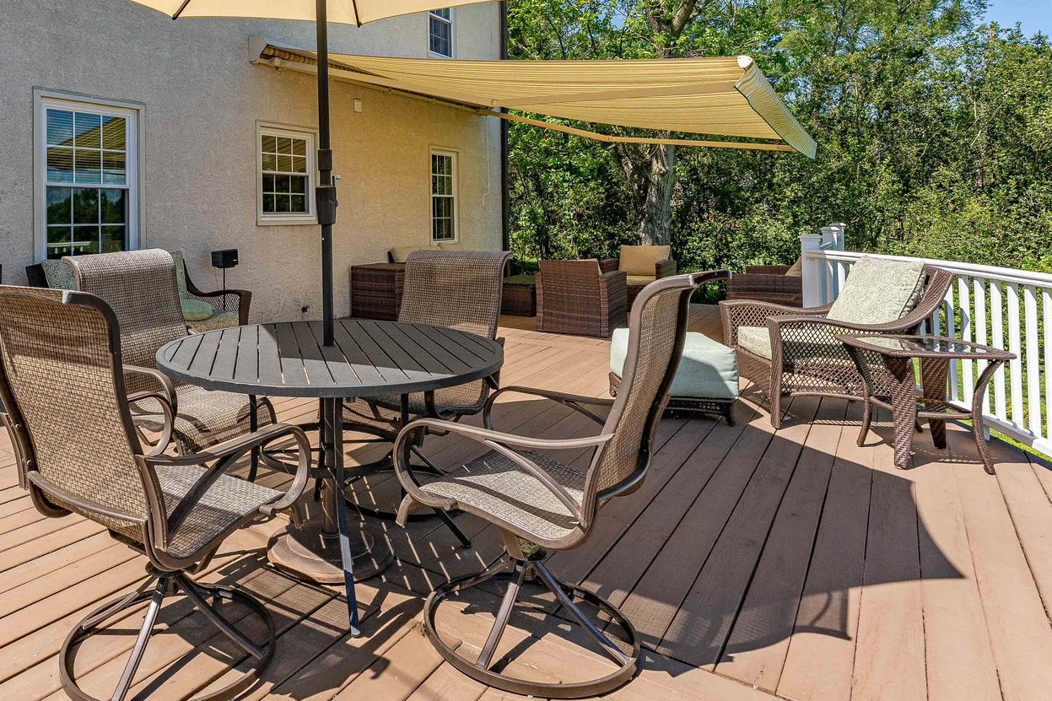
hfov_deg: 72.8
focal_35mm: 23
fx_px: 672
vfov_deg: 53.4
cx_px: 316
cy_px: 204
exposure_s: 1/1600
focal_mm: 14
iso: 320
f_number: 7.1
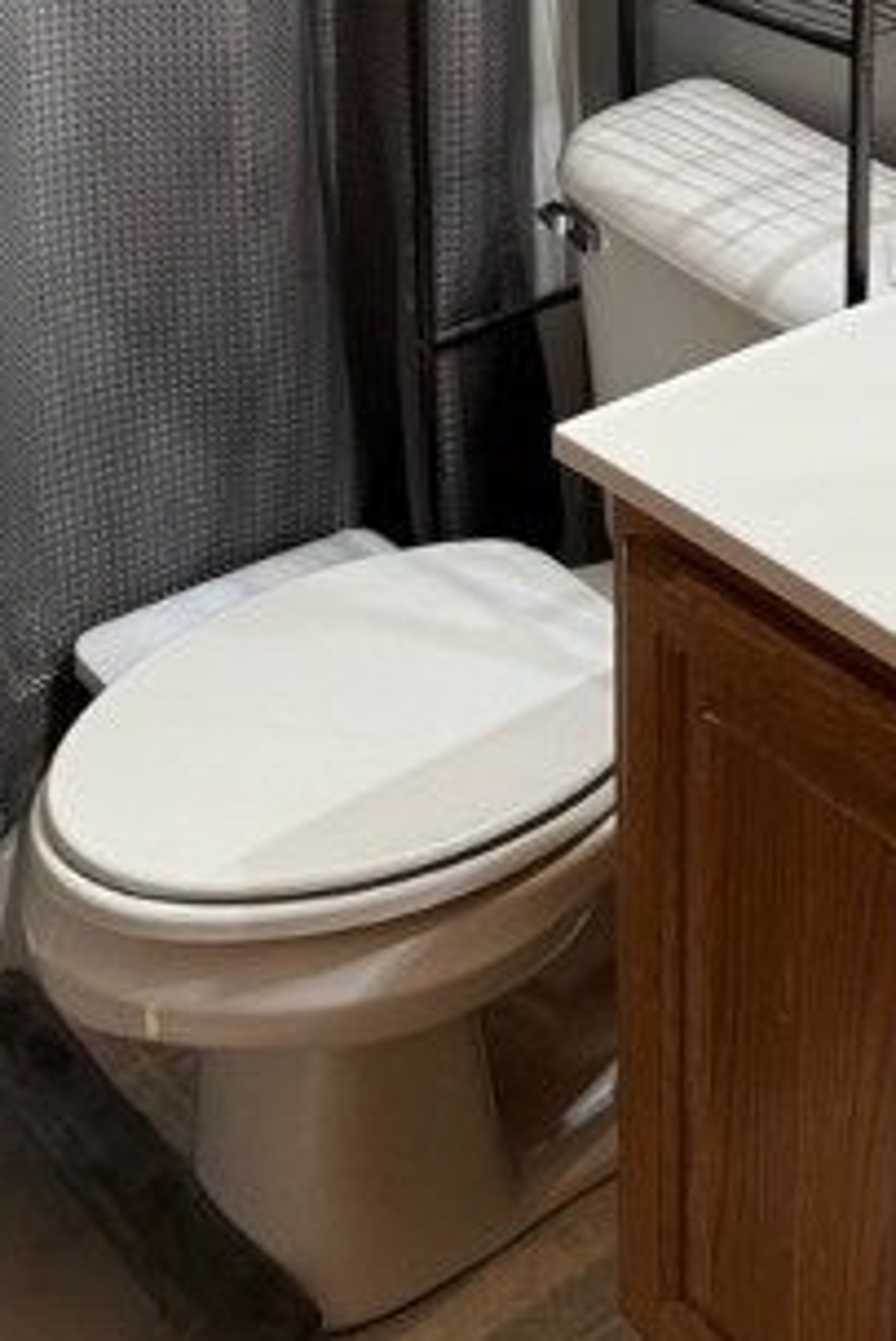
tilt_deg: -11.3
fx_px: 2349
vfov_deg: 28.0
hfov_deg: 21.3
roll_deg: -0.2
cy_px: -260
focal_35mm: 63
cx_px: 719
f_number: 1.78
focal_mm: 6.76
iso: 250
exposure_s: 1/60
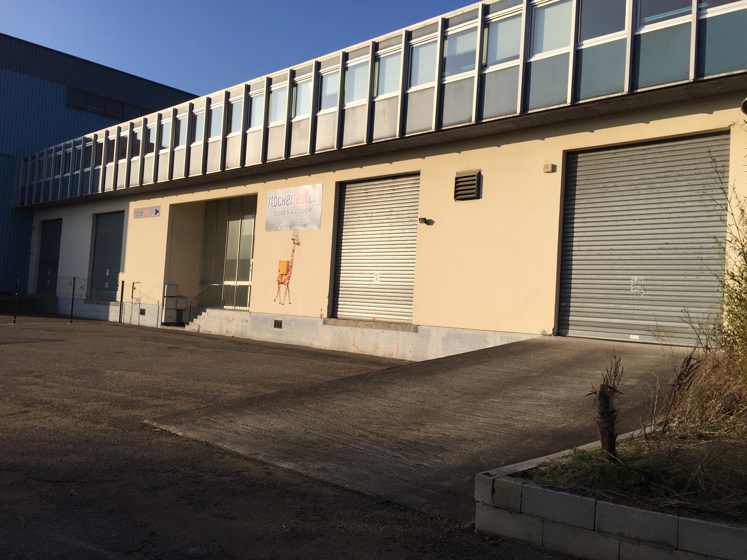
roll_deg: -4.4
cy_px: 280
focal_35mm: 29
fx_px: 626
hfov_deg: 61.7
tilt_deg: +2.0
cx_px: 374
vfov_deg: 48.2
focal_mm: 4.15
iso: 32
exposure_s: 1/2825
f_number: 2.2
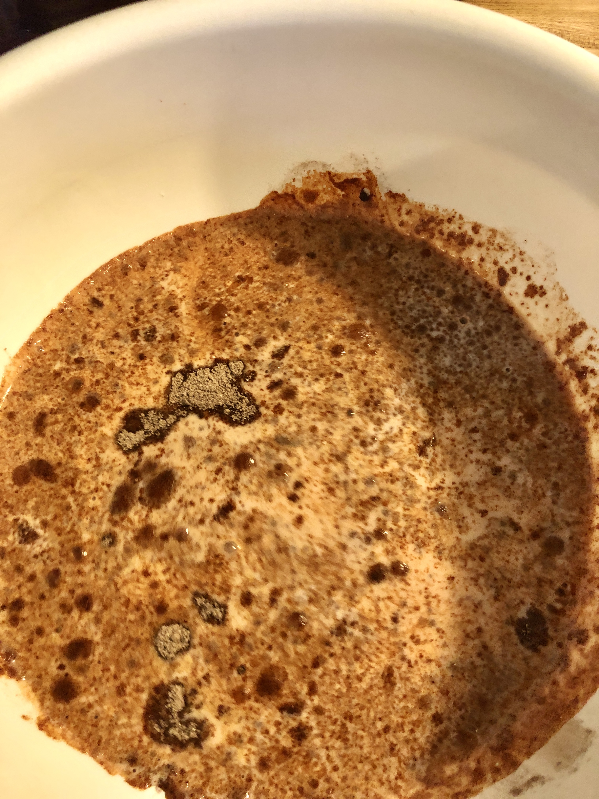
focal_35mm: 28
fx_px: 646
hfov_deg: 49.7
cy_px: 400
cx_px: 300
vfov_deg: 63.4
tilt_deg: -66.0
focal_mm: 3.99
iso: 64
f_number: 1.8
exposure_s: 1/15
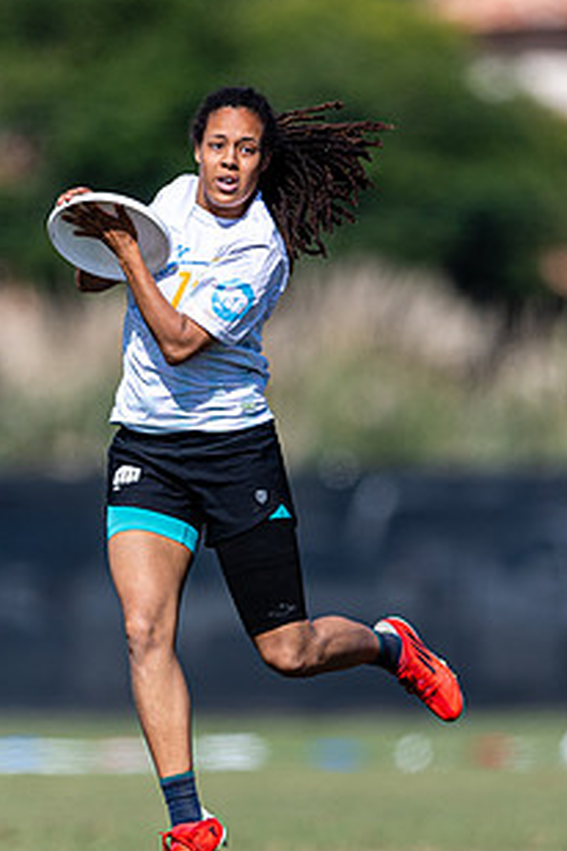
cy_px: 556
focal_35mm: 873
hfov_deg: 1.6
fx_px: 20623
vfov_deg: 2.4
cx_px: 277
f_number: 2.8
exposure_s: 1/3200
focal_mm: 400
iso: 100
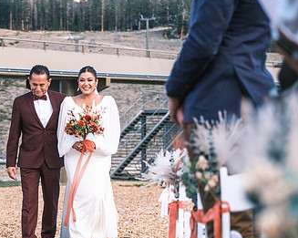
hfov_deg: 15.4
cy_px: 173
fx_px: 1101
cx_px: 98
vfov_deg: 12.3
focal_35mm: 125
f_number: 2.8
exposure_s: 1/1000
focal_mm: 50
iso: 400
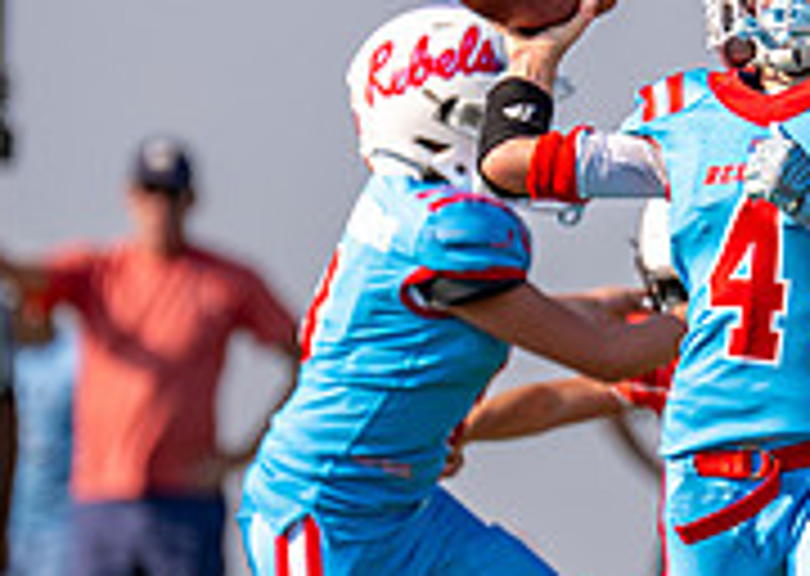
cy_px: 285
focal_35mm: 899
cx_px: 780
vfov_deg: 1.6
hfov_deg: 2.2
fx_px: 20650
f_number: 2.8
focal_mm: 200
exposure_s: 1/4000
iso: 160
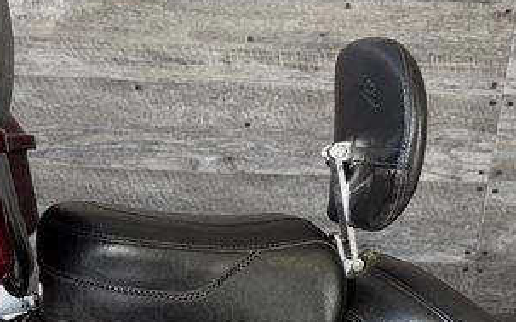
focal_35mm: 86
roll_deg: -2.5
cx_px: 167
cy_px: 414
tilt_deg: -24.4
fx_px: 1209
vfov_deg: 14.5
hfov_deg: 24.0
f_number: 1.78
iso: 80
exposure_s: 1/23
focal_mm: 6.76
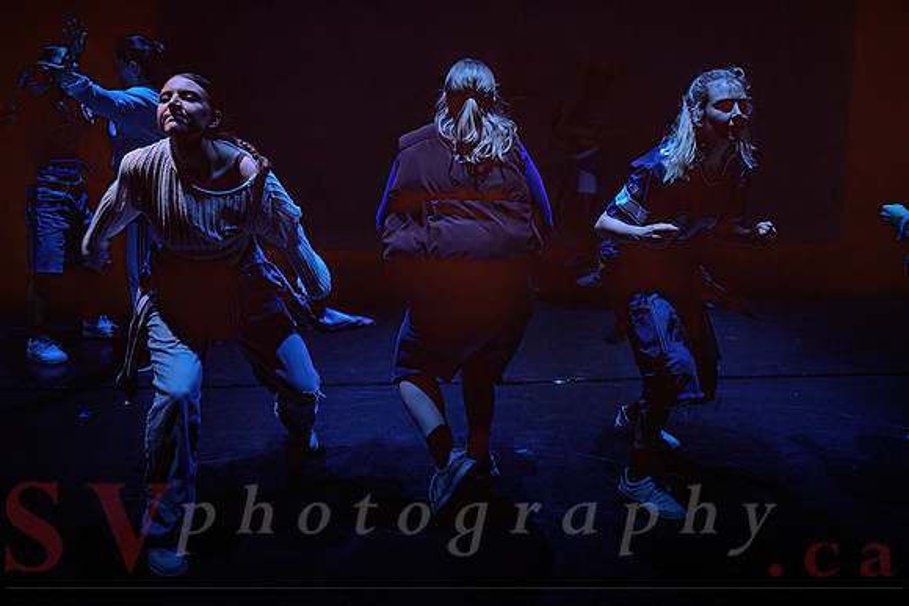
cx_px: 469
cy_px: 246
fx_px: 781
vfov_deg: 42.3
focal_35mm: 31
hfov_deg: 60.4
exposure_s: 1/300
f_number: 2.8
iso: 6400
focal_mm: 26
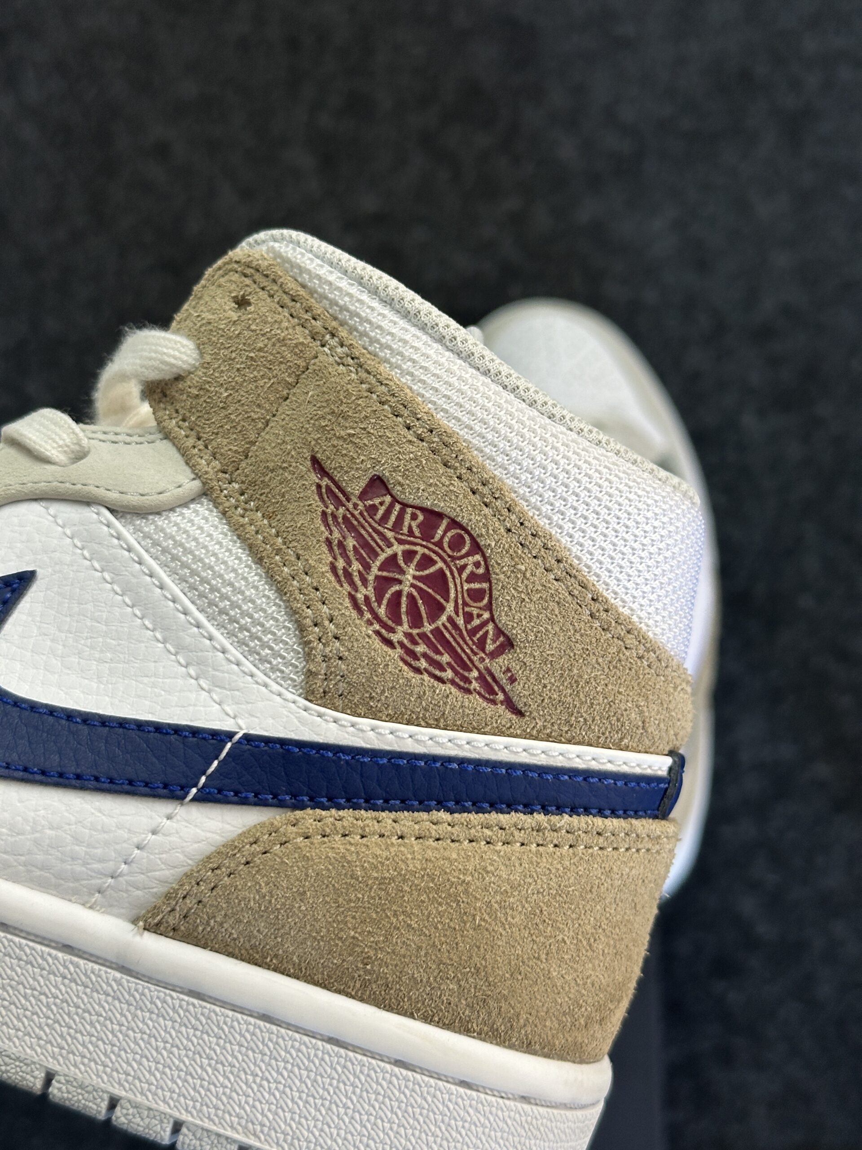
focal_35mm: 48
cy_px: 575
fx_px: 1594
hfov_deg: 30.3
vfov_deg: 39.7
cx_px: 431
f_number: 1.78
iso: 100
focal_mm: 6.86
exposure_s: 1/50
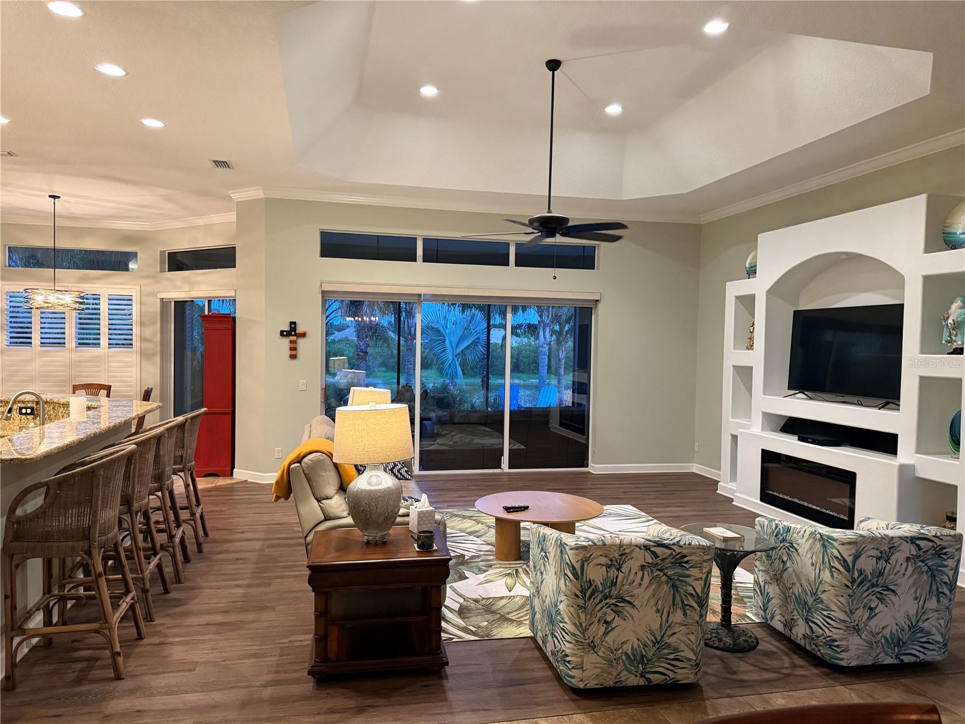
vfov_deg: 56.8
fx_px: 669
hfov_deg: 71.6
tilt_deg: -1.3
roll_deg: -1.3
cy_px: 362
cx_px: 482
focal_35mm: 24
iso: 400
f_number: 1.78
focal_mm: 6.76
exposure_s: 1/60
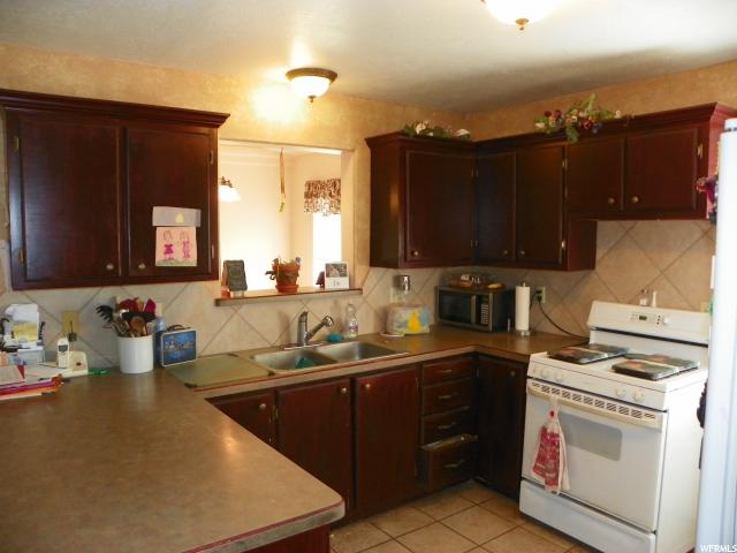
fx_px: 554
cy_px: 276
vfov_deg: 53.1
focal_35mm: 26
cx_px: 368
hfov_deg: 67.3
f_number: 2.8
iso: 200
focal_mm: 4.6
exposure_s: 1/30
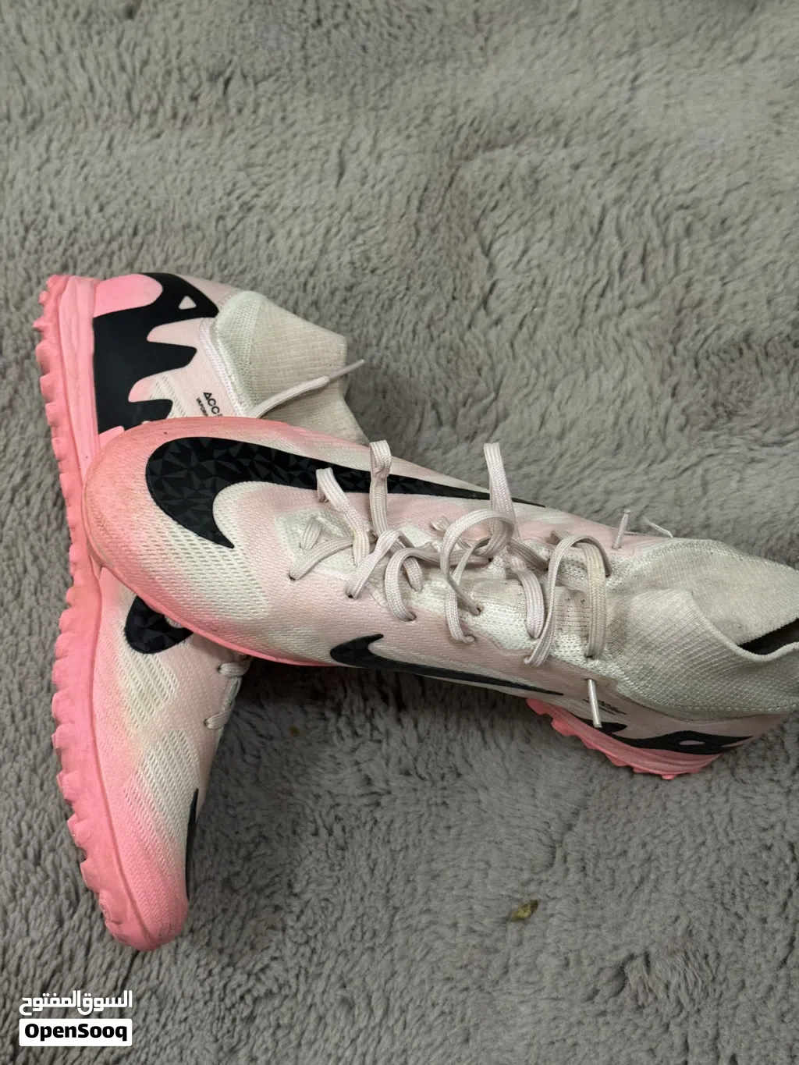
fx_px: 1477
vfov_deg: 39.7
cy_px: 532
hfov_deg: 30.3
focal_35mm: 48
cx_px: 400
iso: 320
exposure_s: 1/33
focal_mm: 6.76
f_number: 1.78
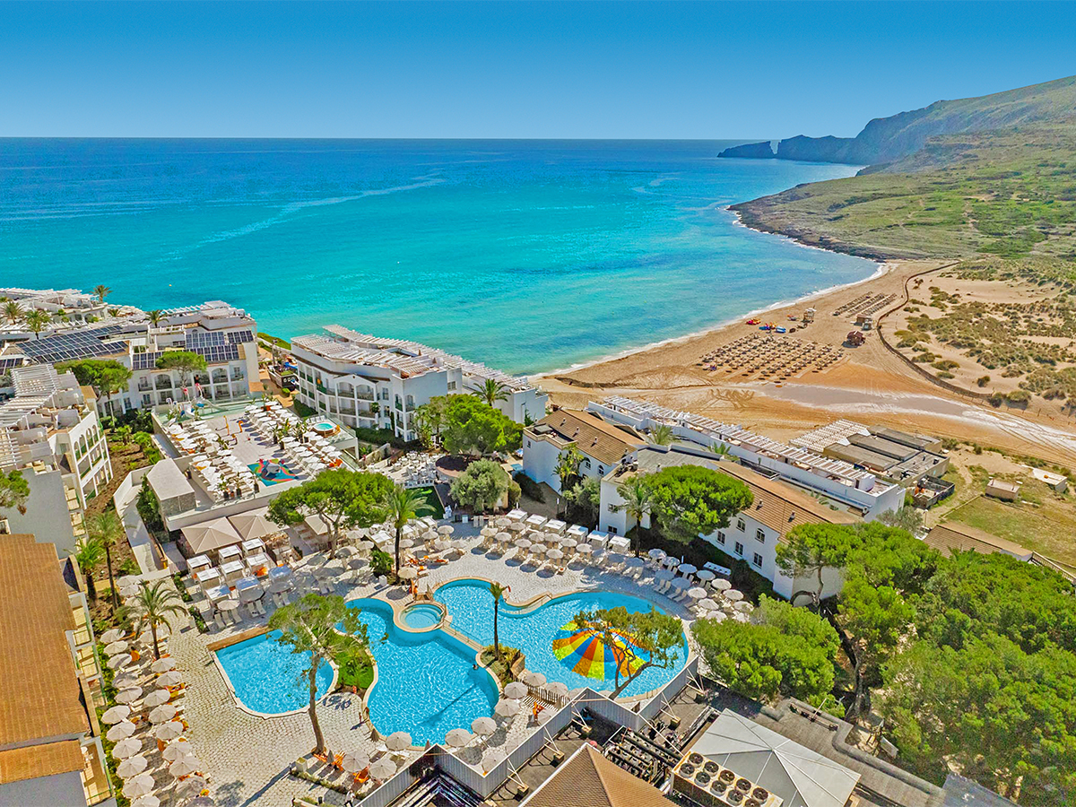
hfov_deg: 71.6
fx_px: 746
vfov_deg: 56.8
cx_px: 538
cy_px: 404
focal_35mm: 24
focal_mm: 12.29
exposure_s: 1/320
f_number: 2.8
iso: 400
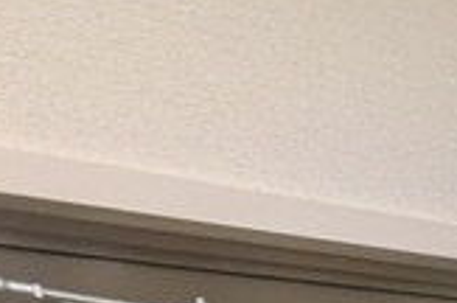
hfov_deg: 19.5
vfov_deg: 10.5
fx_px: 1090
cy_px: 937
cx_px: 746
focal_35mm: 86
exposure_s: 1/40
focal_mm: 1.83
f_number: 2.2
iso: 200
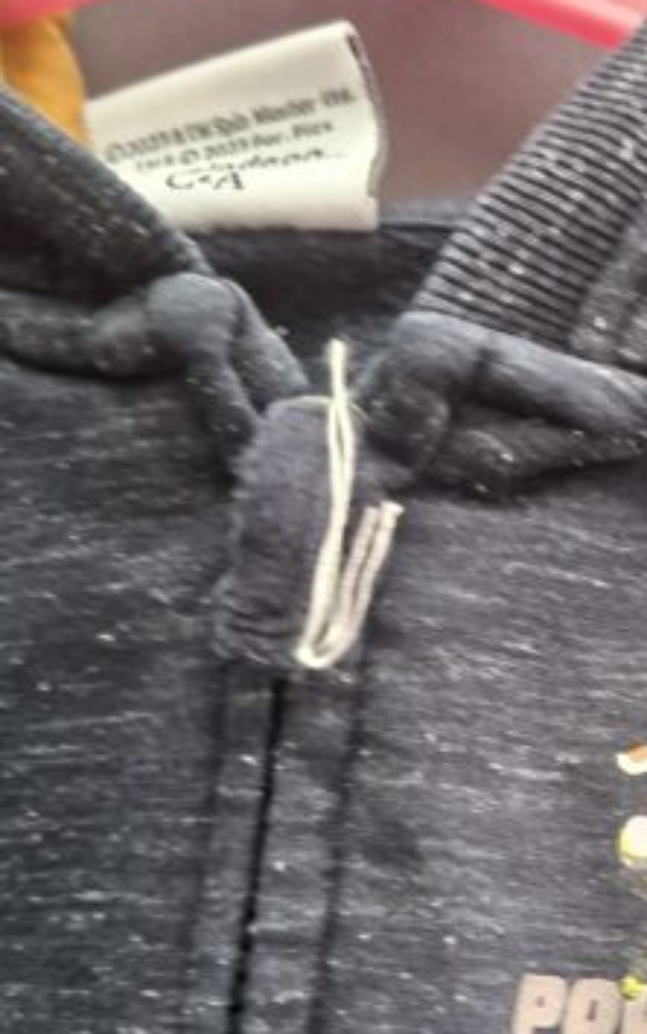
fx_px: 1551
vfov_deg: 36.4
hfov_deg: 22.1
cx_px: 734
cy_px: 711
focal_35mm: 55
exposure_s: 1/30
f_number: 1.8
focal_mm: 5.54
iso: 80
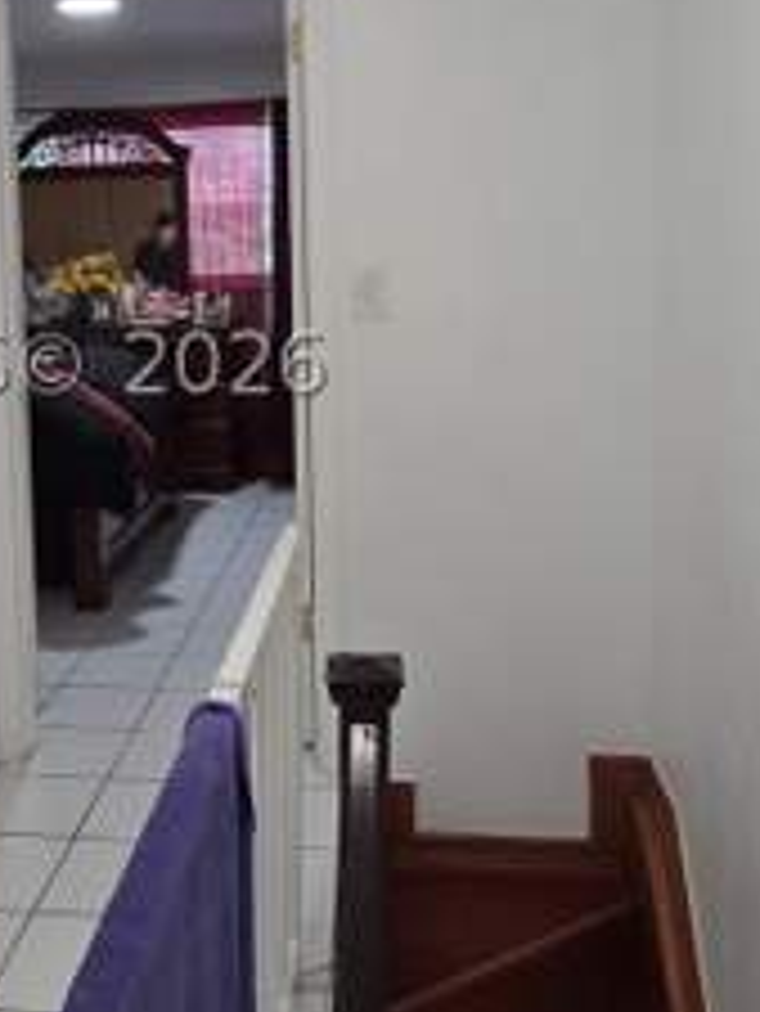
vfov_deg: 49.5
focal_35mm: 37
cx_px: 220
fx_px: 1082
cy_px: 364
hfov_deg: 38.0
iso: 200
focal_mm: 2.2
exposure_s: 1/60
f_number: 2.2
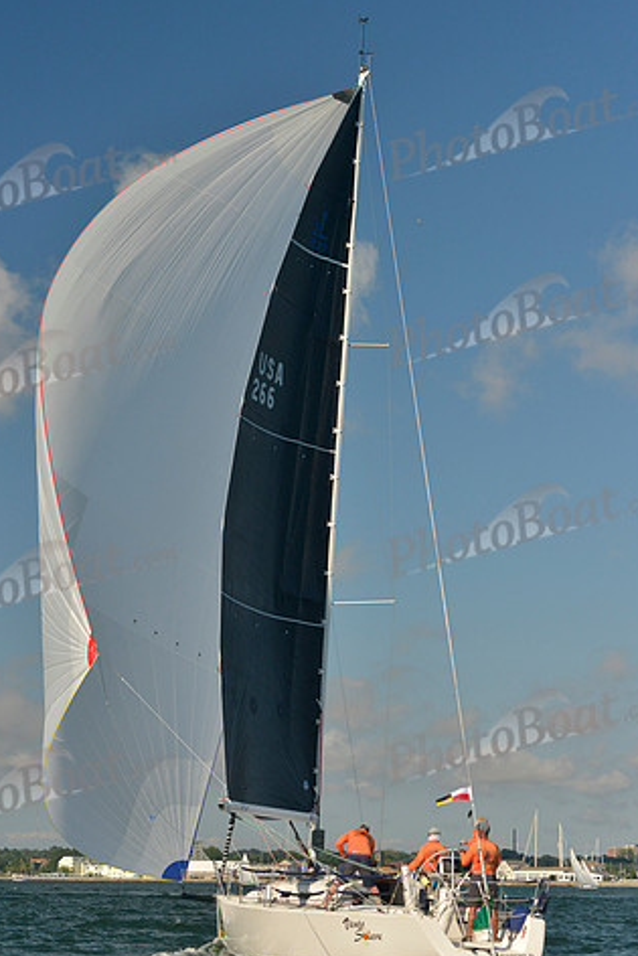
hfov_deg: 15.9
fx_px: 2284
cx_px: 283
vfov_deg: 23.6
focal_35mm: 86
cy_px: 450
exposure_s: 1/1600
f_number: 5.6
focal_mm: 70
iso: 400
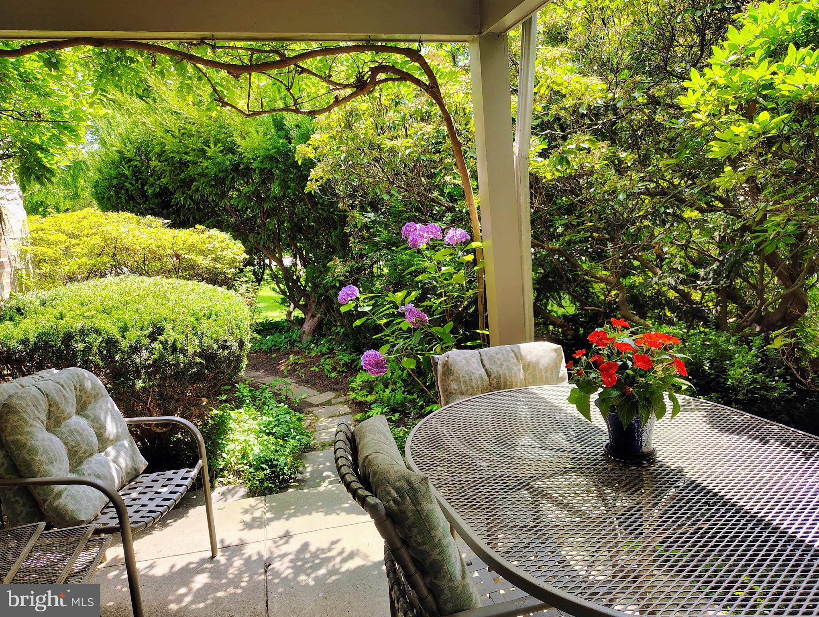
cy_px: 308
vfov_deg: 56.9
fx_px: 569
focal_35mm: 24
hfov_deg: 71.5
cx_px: 410
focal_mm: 5.56
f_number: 1.8
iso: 173
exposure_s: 1/120
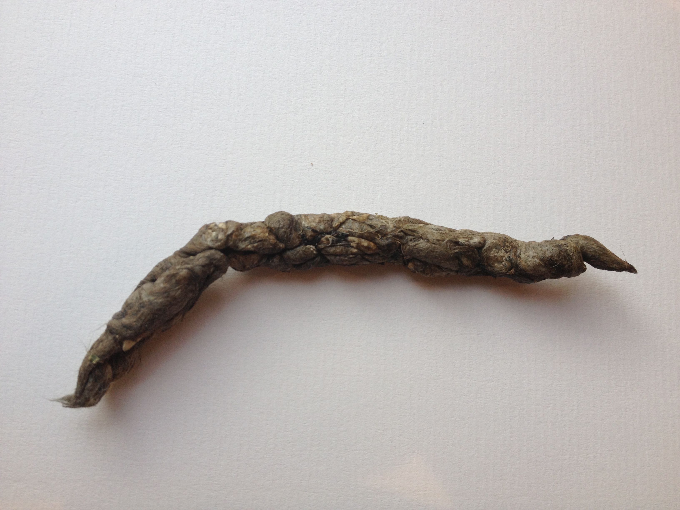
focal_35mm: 35
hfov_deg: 52.6
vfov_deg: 40.7
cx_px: 340
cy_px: 255
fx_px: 688
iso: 50
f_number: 2.4
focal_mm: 4.28
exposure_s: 1/139
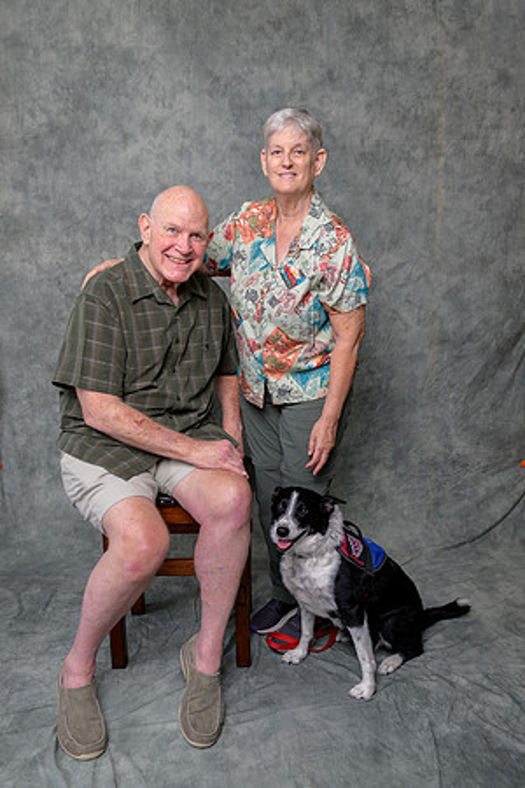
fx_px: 678
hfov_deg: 42.3
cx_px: 262
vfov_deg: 60.3
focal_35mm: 31
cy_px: 394
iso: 400
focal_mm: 31
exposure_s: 1/125
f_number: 10
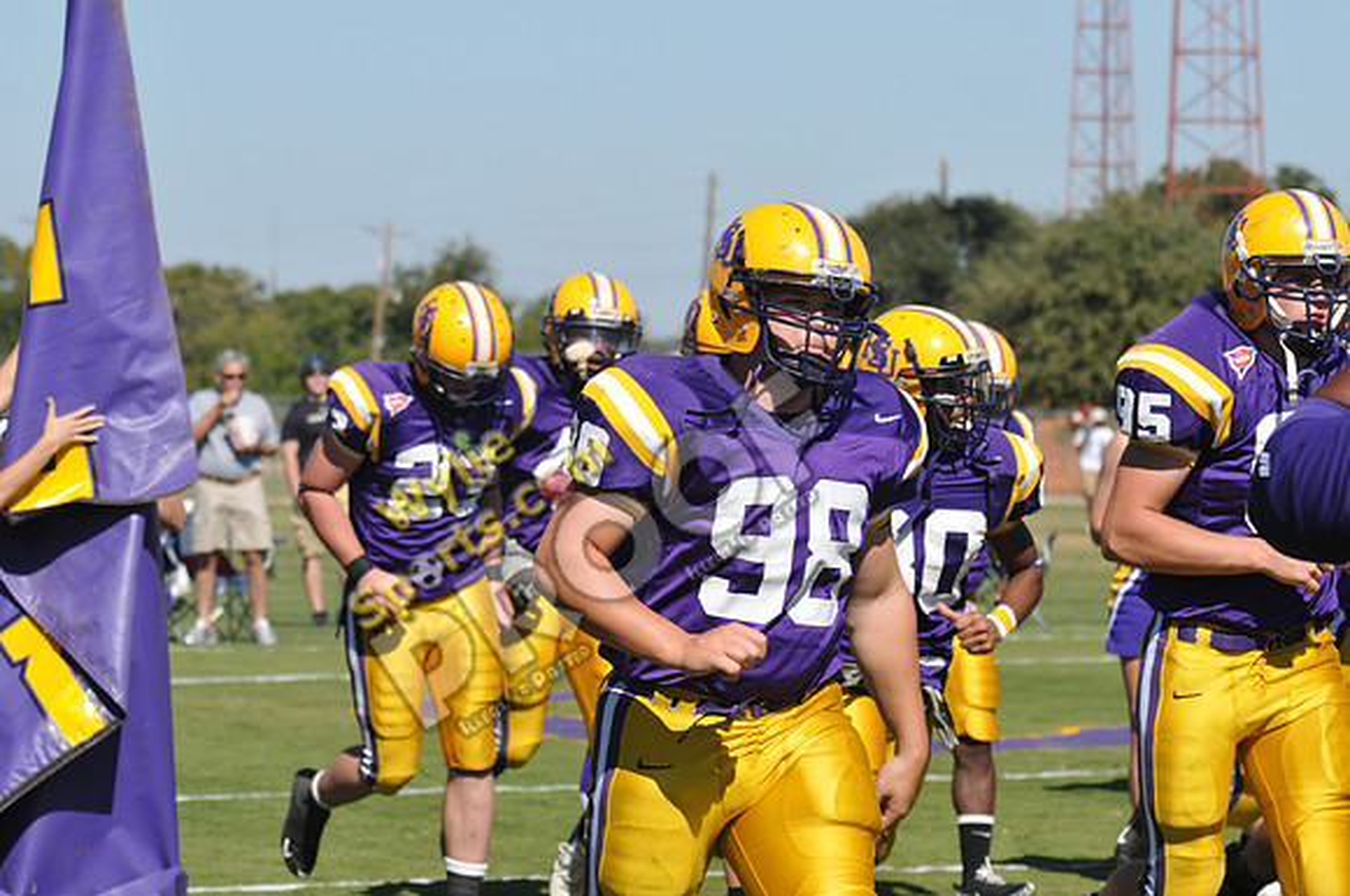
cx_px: 675
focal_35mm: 180
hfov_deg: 11.4
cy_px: 448
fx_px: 6741
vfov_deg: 7.6
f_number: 6.3
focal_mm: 120
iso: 200
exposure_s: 1/640
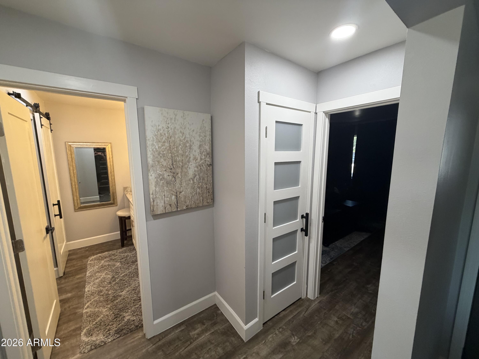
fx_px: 194
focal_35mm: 14
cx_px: 240
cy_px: 180
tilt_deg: -8.6
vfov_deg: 85.7
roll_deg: +0.3
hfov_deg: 102.1
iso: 320
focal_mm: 2.22
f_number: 2.2
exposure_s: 1/120
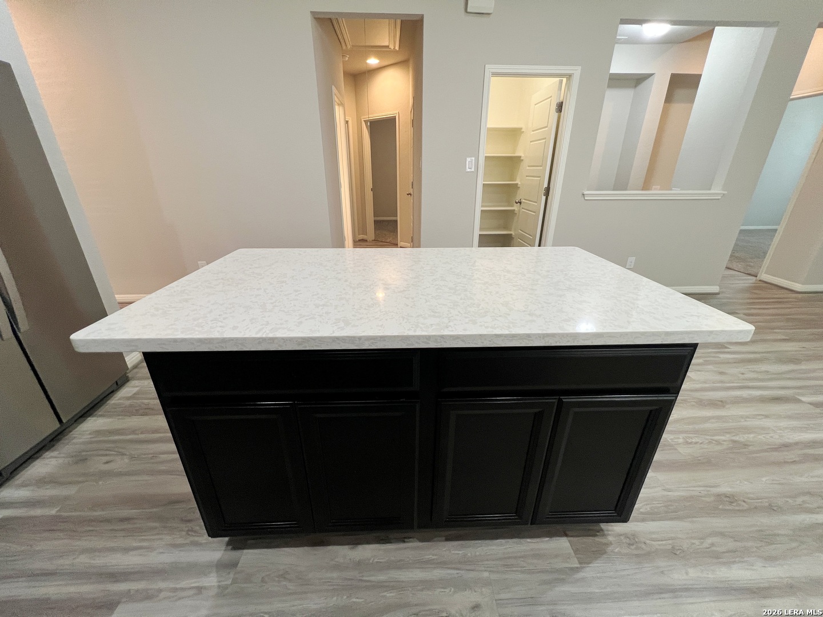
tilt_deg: -23.5
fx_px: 309
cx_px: 412
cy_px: 308
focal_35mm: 13
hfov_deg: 106.2
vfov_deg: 89.9
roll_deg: -0.4
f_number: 1.8
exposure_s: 1/60
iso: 160
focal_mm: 1.57
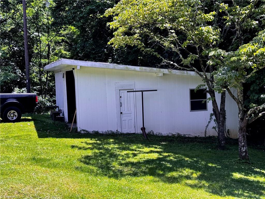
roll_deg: +2.7
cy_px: 100
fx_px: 367
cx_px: 132
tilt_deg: -4.3
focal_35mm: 48
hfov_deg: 39.7
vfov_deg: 30.3
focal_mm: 6.76
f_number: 1.78
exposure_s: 1/715
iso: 64
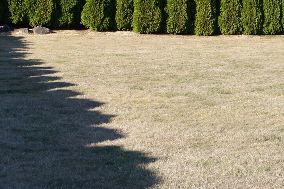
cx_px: 244
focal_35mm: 91
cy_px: 65
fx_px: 717
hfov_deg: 22.0
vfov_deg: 15.0
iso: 200
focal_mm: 26
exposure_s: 1/320
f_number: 6.3
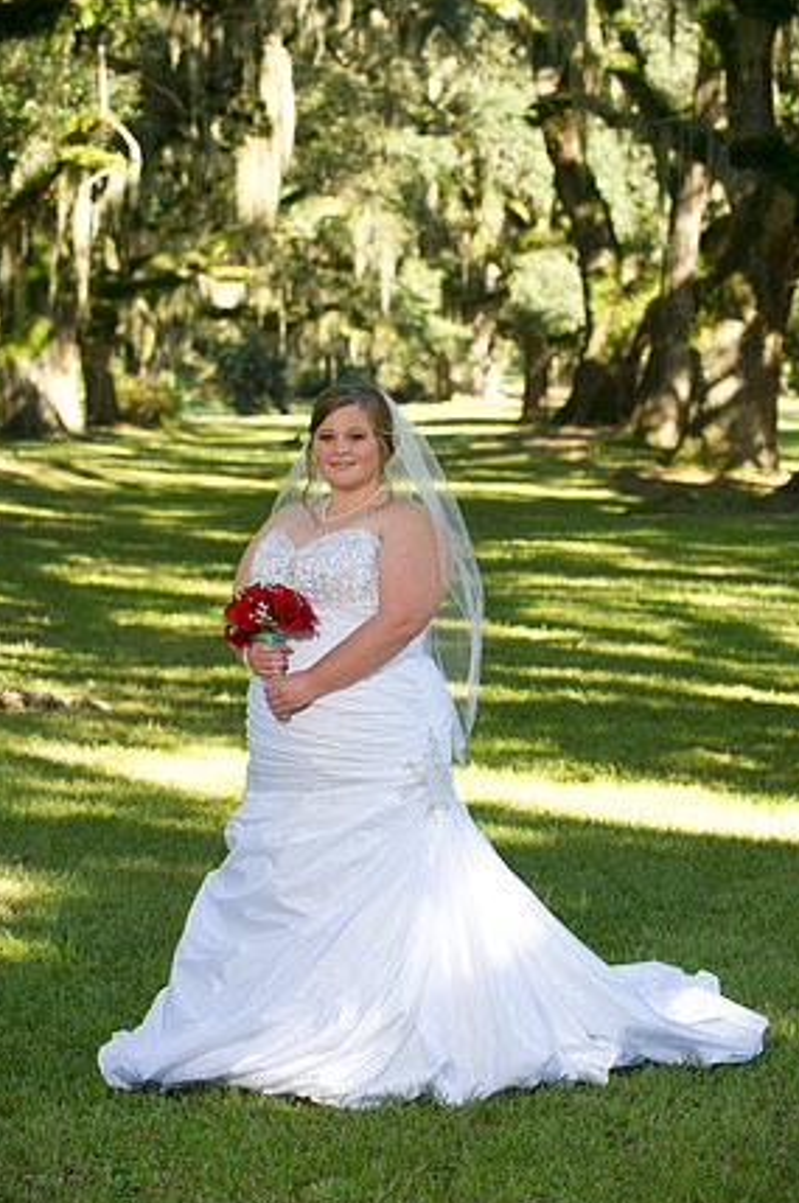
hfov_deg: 12.8
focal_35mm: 107
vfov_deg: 19.1
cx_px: 400
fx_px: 3571
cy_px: 606
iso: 400
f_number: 5
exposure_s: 1/125
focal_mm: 102
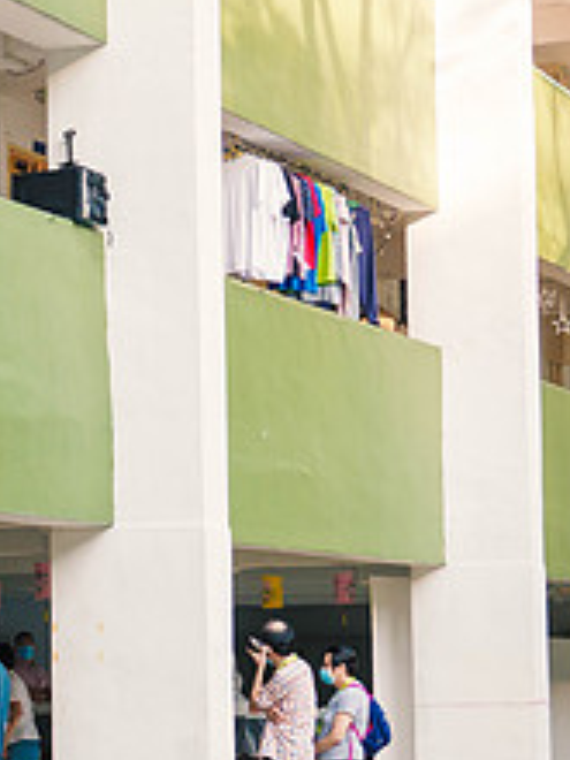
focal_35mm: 124
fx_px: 2722
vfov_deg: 15.9
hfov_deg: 11.6
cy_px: 454
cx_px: -193
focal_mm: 23
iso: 200
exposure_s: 1/125
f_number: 3.2
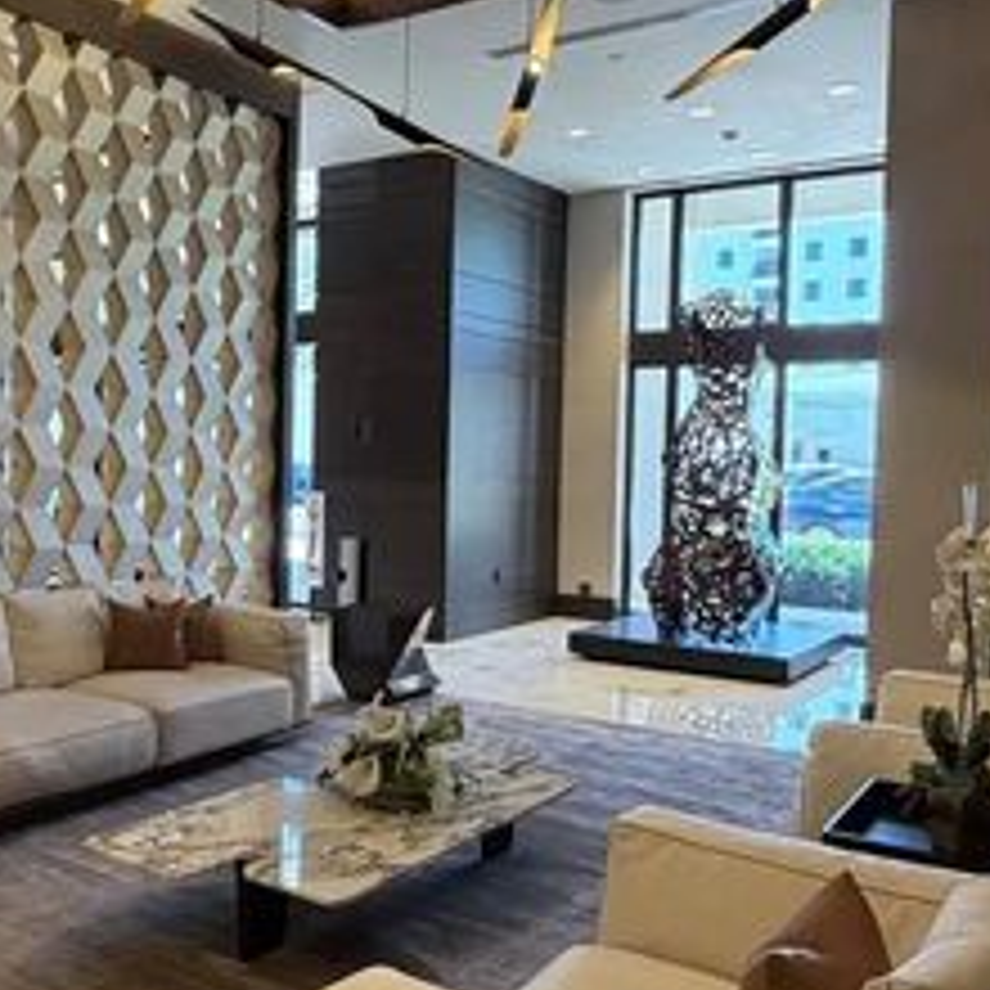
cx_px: 320
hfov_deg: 45.3
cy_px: 486
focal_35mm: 36
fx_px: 1165
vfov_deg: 46.0
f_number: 2.2
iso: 200
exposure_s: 1/60
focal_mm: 2.22
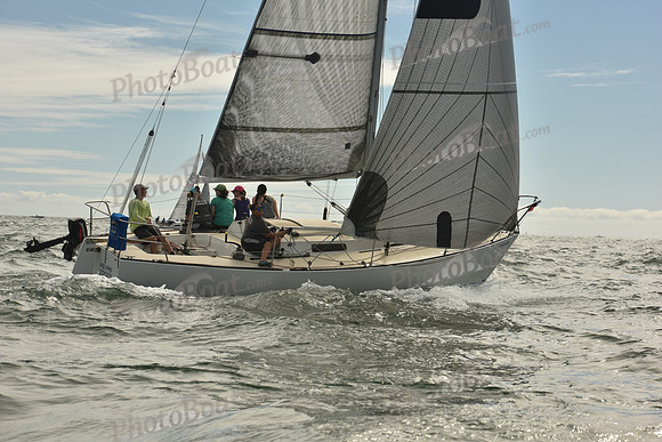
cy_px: 221
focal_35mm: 95
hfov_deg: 21.5
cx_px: 331
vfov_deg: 14.4
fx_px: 1747
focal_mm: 95
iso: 320
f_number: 10
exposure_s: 1/1600
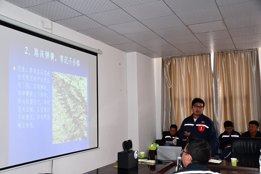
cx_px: 130
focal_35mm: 39
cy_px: 87
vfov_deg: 34.2
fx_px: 283
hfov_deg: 49.6
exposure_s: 1/60
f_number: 3.8
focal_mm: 26
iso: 1000
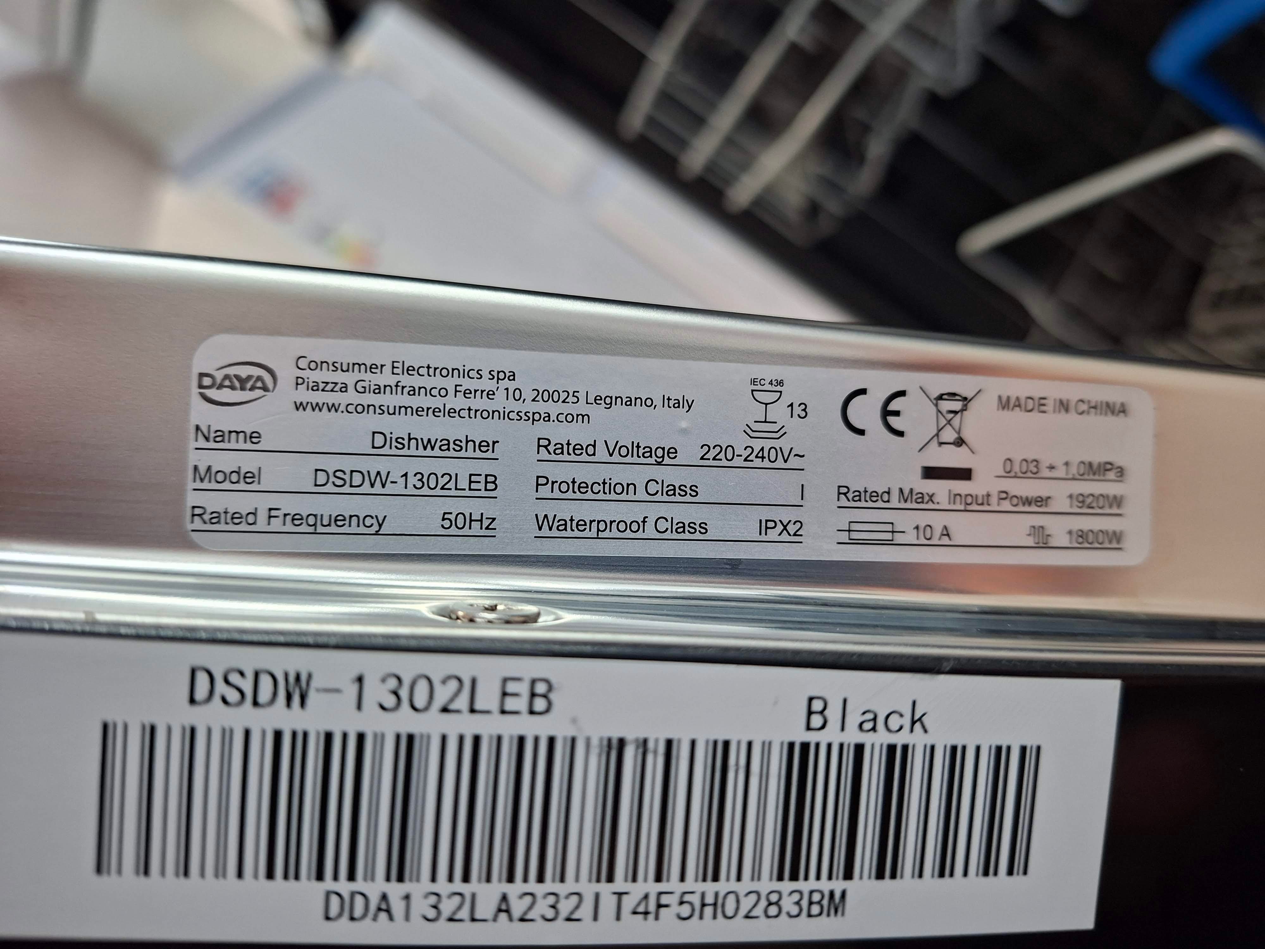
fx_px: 841
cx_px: 632
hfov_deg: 73.9
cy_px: 474
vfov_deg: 58.9
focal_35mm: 23
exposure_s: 1/33
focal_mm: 5.54
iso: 250
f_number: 1.8
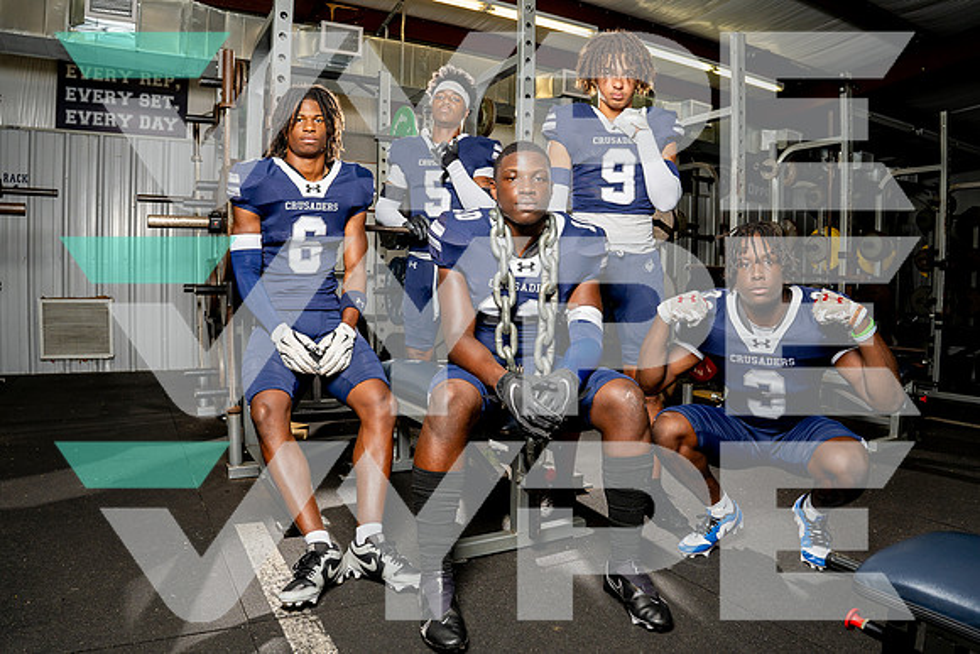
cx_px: 482
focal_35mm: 24
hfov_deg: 73.3
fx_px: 659
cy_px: 322
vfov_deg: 52.8
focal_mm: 21
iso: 250
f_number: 5.6
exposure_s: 1/250
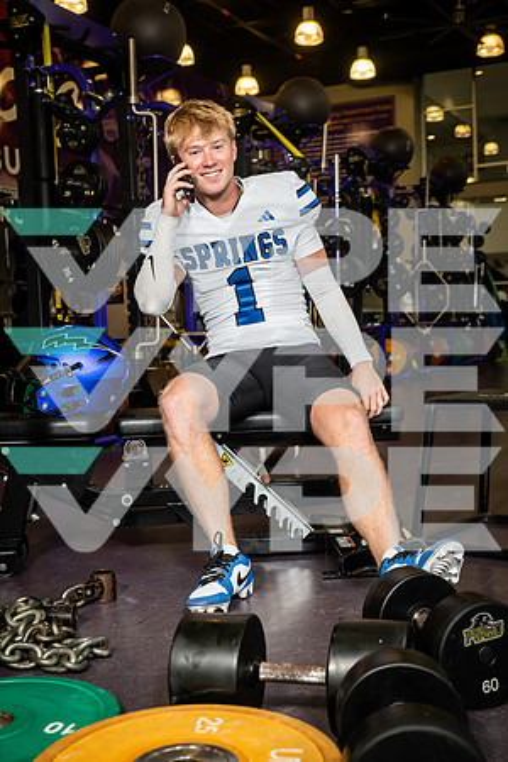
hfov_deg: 28.1
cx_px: 254
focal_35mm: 48
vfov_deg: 41.1
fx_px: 1016
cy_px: 381
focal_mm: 48
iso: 500
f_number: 5.6
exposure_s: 1/250
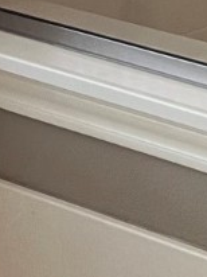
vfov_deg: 9.9
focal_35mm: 194
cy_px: -133
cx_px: 655
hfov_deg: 6.8
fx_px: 1550
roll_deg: -1.5
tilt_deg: -13.0
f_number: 1.6
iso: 100
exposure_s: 1/60
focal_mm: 5.1
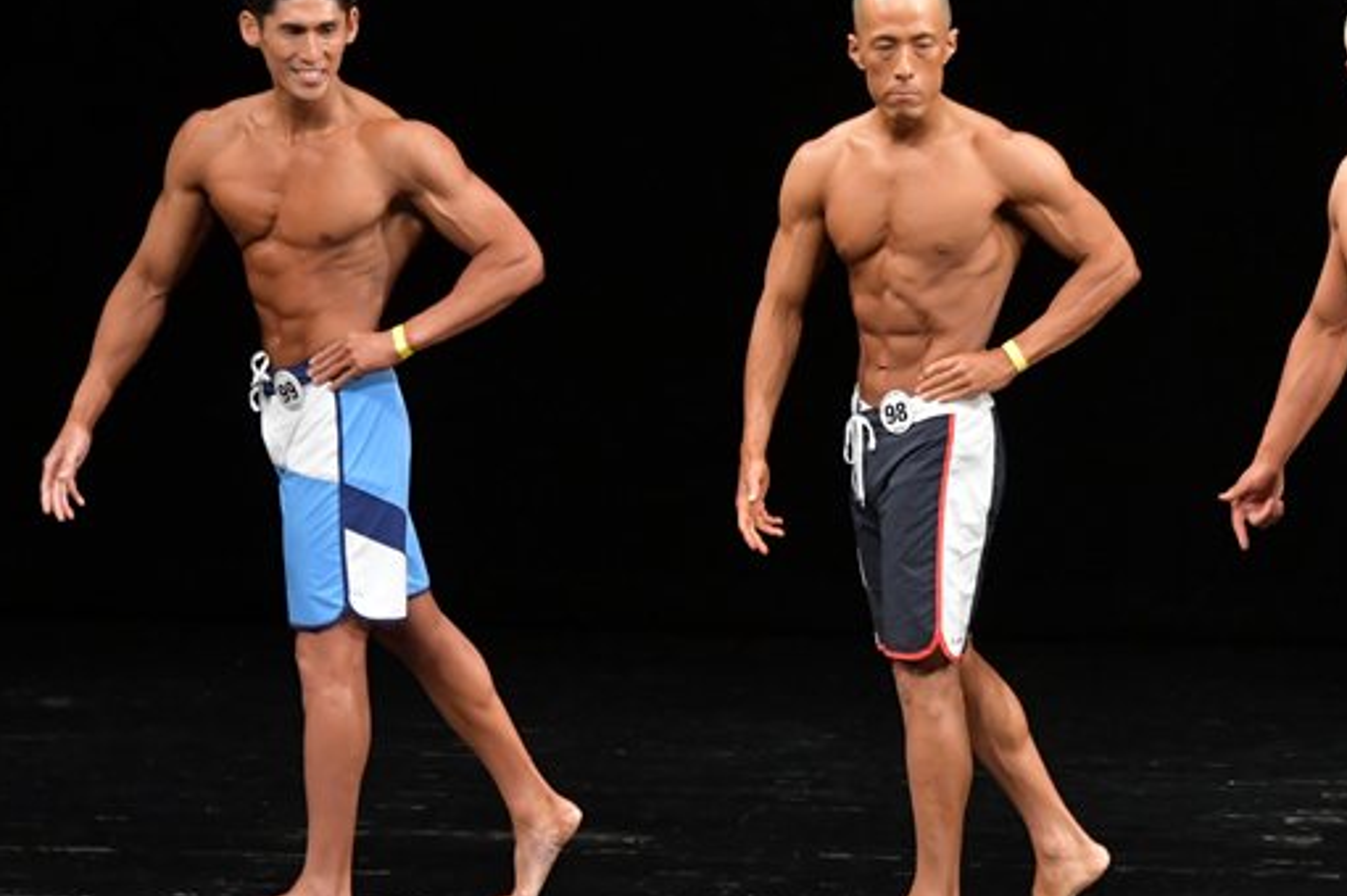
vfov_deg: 4.0
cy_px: 448
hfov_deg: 6.0
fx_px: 12750
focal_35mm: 341
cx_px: 737
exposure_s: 1/400
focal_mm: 150
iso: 3200
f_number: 5.6
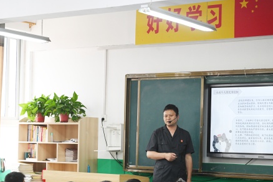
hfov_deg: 23.1
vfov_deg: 15.5
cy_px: 113
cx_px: 167
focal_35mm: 88
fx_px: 667
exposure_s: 1/250
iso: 1600
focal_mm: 70
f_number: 4
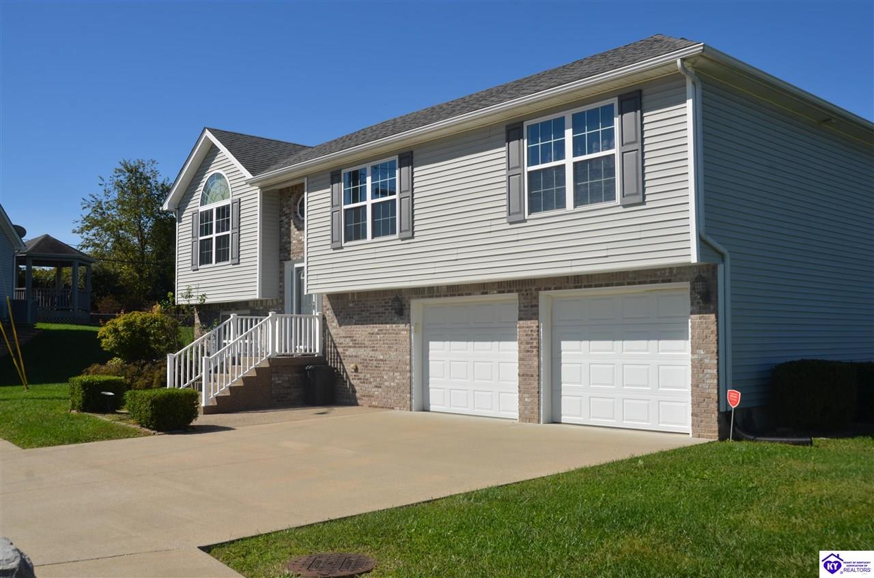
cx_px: 437
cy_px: 289
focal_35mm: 33
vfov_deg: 39.8
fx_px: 799
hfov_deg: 57.3
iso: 100
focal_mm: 22
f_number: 11
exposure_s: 1/250
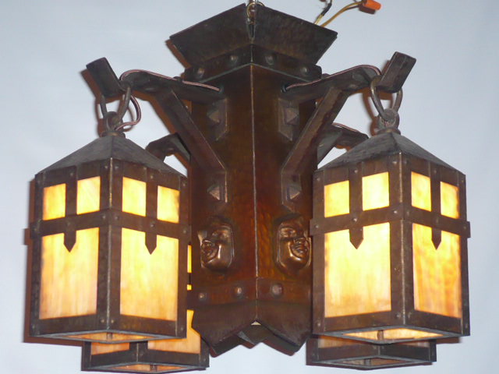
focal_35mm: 82
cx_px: 250
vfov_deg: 18.0
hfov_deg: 23.8
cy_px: 187
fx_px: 1182
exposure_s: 1/30
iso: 200
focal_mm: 9.9
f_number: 3.7
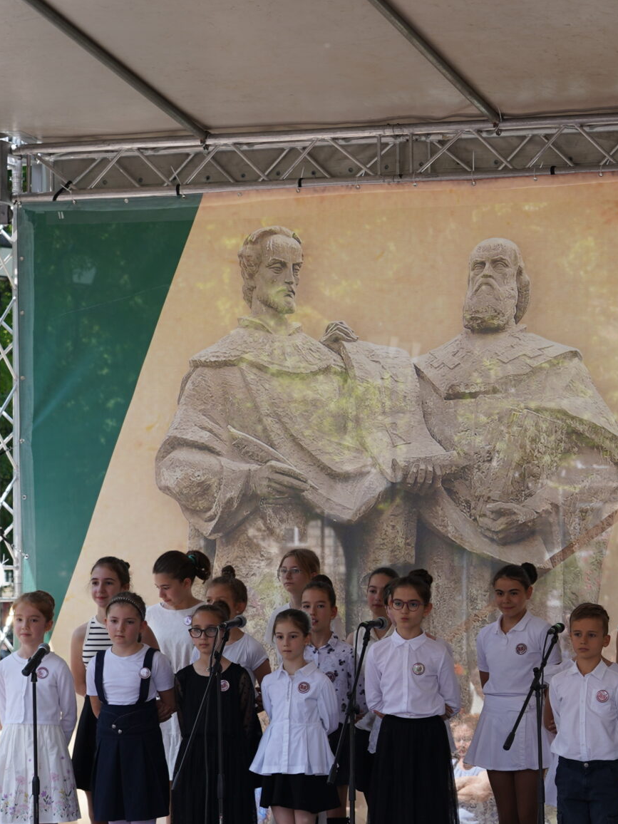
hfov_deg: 12.6
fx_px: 2737
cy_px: 556
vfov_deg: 17.1
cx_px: 751
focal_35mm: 115
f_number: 4.5
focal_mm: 54
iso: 100
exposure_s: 1/200
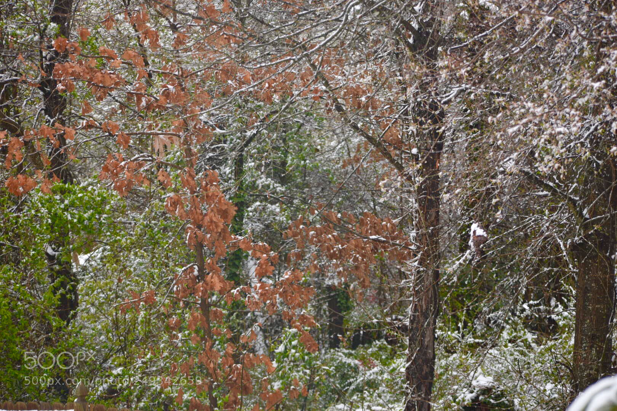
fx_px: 1851
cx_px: 308
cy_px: 206
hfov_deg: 18.9
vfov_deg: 12.7
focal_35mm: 108
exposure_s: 1/100
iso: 100
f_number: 4.8
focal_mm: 72
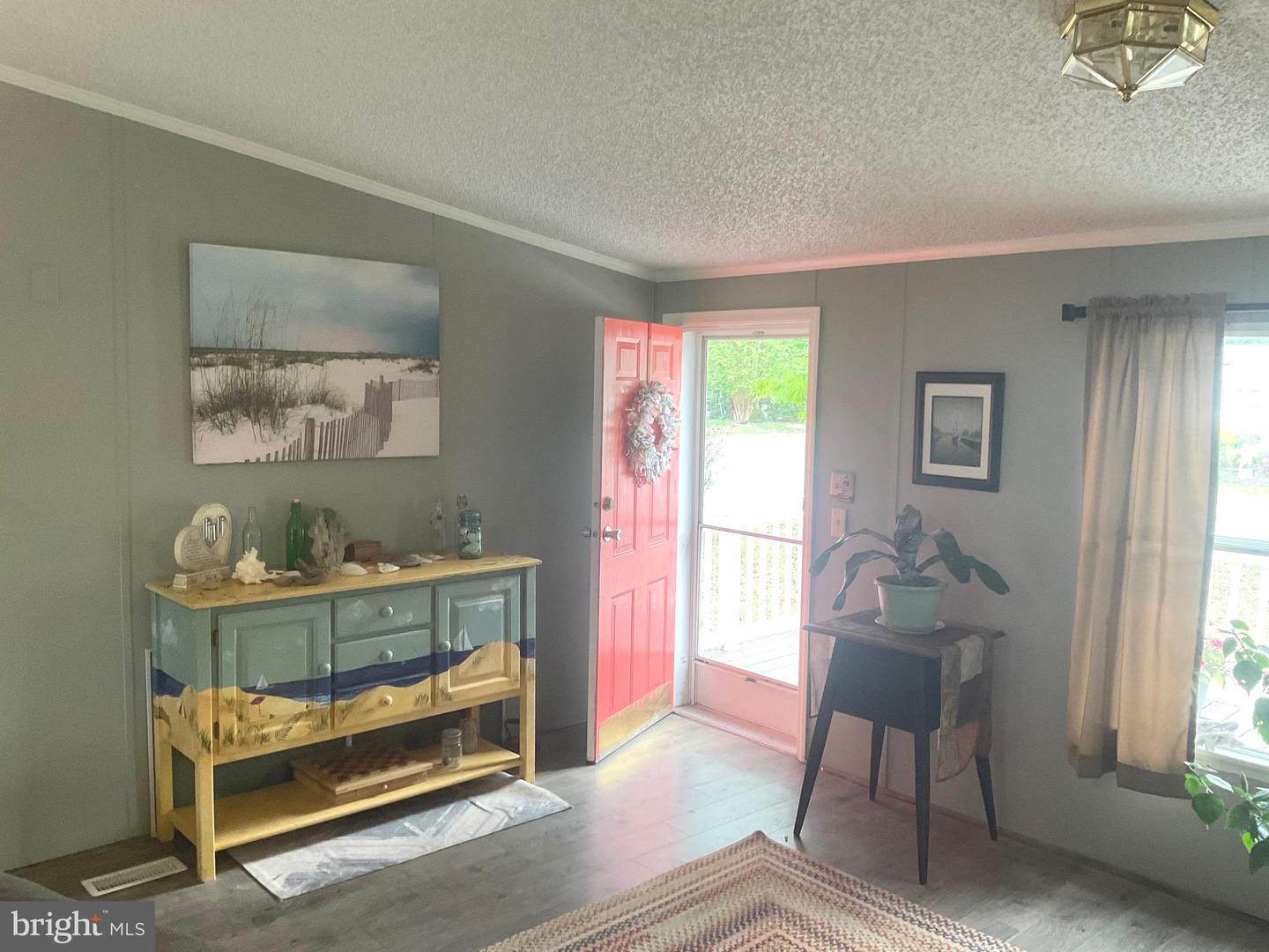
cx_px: 634
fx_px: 1063
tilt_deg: -4.6
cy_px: 476
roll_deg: -0.6
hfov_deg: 61.7
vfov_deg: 48.2
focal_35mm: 29
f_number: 1.8
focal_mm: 3
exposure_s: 1/60
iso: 100
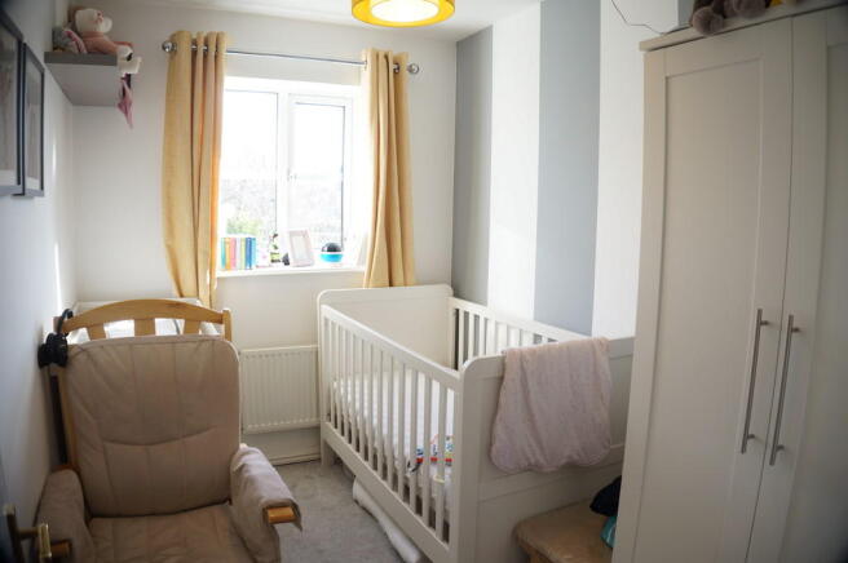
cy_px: 282
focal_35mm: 24
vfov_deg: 53.0
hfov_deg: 73.8
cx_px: 424
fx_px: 565
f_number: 4
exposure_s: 1/80
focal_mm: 16
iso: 200
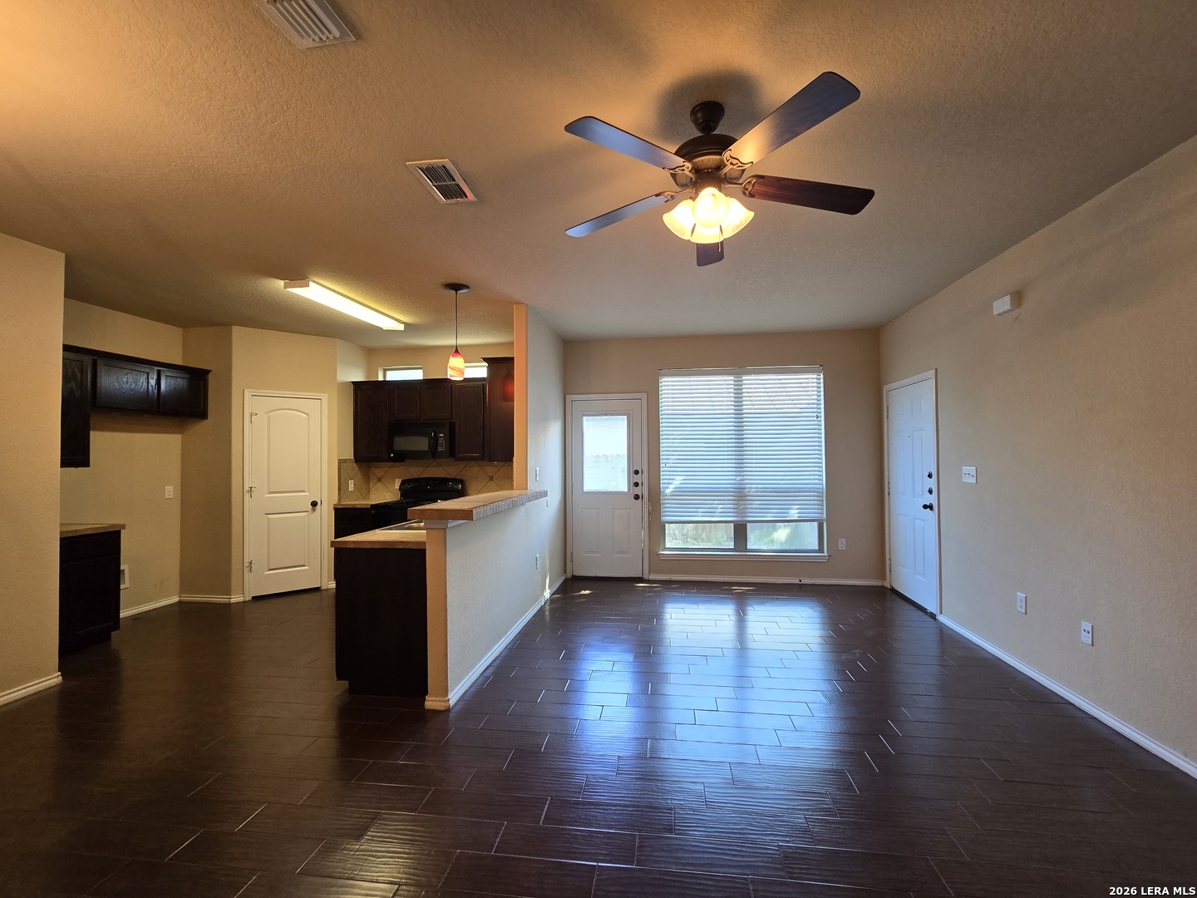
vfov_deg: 89.9
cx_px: 598
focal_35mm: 13
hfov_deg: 106.2
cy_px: 449
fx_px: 450
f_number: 2.2
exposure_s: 1/60
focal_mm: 2.2
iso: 160
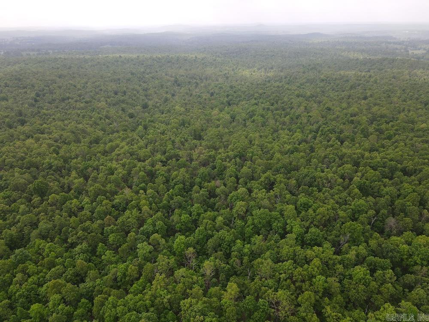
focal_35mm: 24
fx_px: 297
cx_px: 214
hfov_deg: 71.6
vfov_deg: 56.8
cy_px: 161
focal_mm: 4.5
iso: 100
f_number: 2.8
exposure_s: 1/20
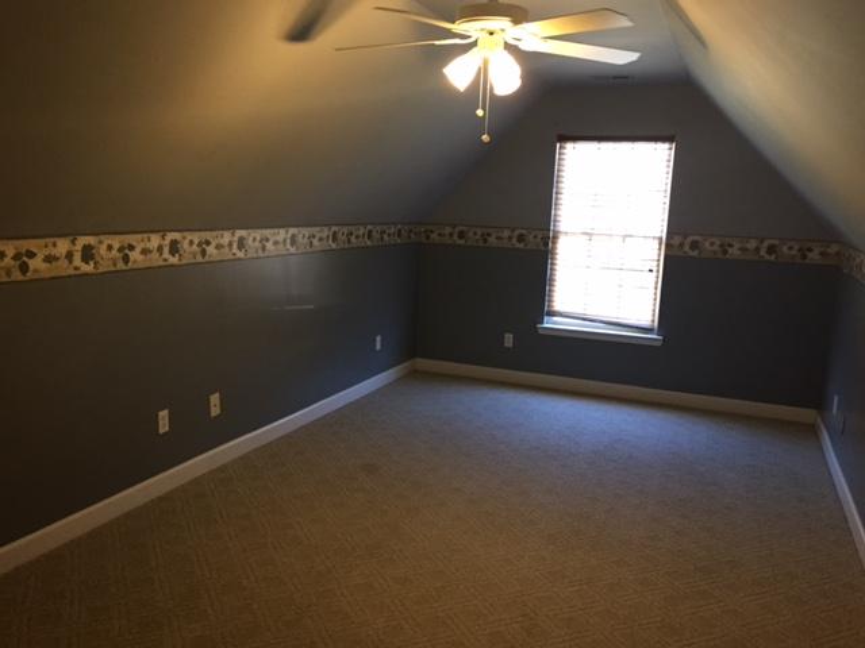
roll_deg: -2.2
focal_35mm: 29
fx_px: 725
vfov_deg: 48.2
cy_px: 324
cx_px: 432
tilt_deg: -9.0
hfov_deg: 61.7
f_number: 2.2
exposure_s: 1/30
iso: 160
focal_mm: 4.15
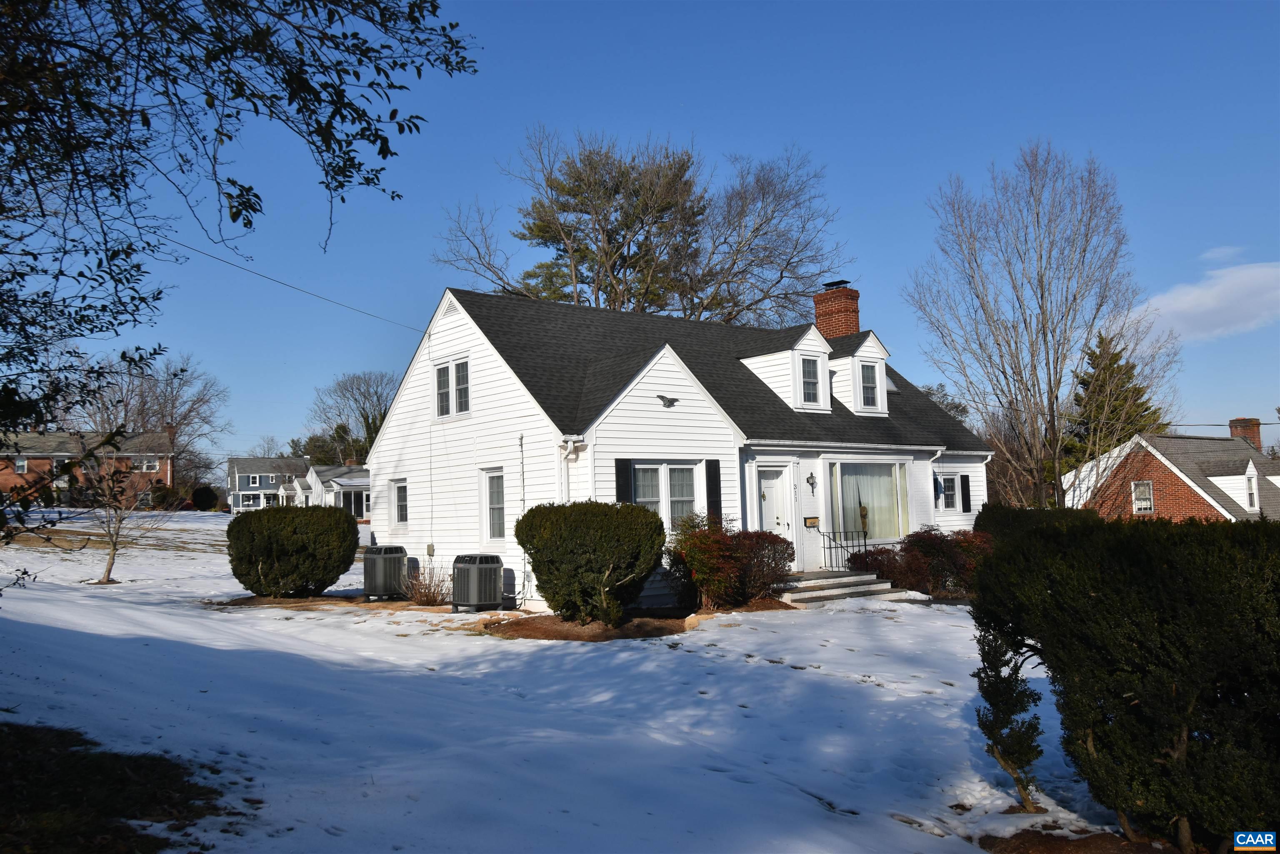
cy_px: 427
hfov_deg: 61.9
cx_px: 640
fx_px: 1067
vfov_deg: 43.6
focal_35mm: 30
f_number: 10
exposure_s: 1/400
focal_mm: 20
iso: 100
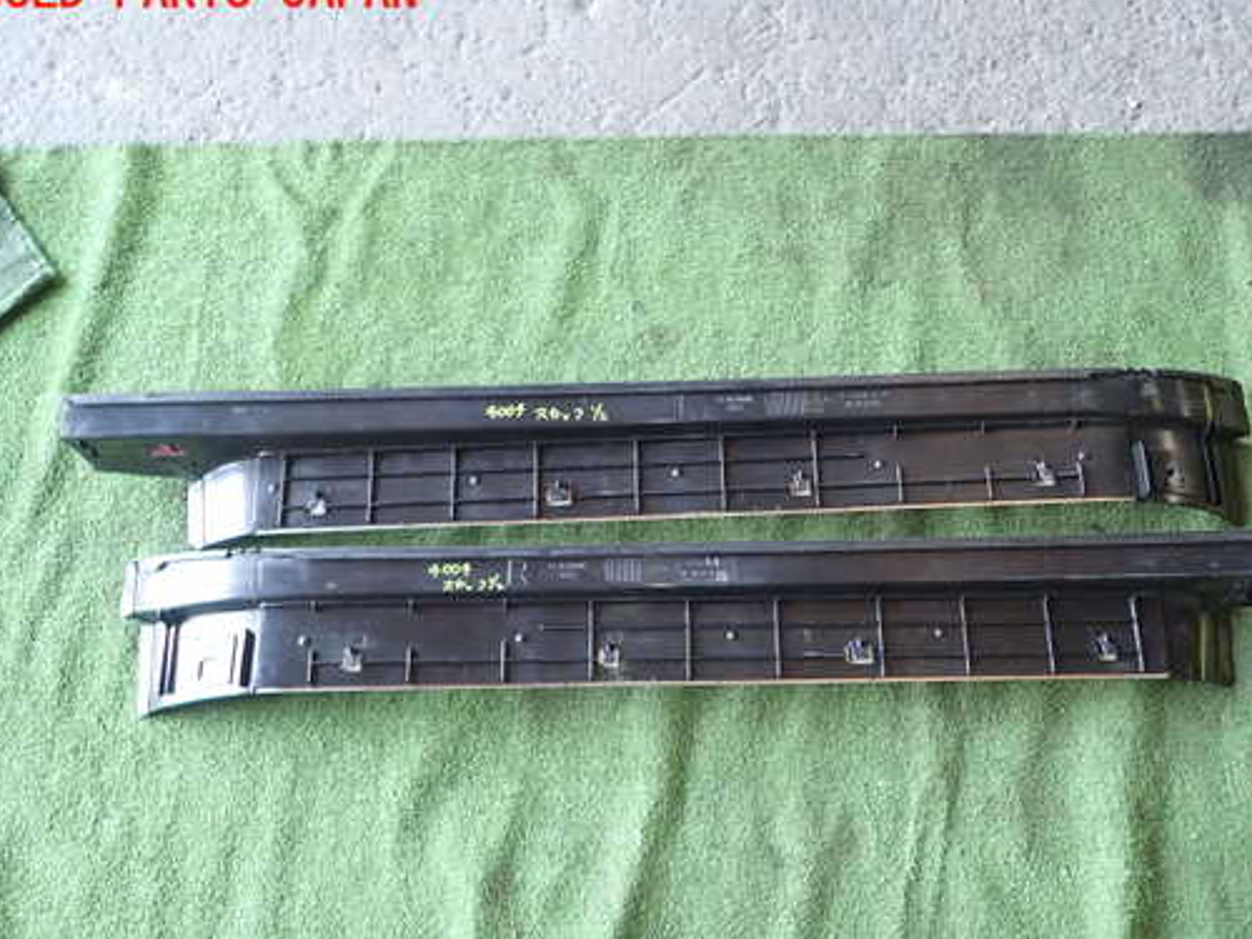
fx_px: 1085
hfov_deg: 59.7
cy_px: 523
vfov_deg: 46.7
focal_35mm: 30
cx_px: 714
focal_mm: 4.5
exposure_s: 1/60
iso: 160
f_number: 2
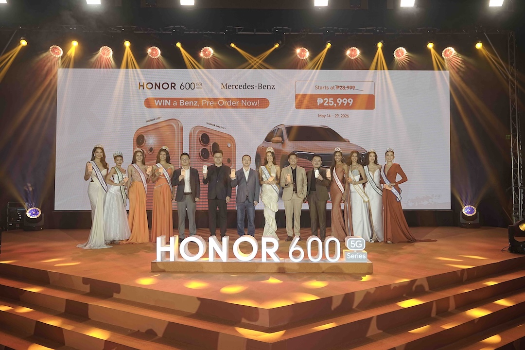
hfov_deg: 66.0
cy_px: 175
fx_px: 404
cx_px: 262
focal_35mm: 28
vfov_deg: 46.8
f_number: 4.5
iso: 320
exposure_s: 1/160
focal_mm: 27.7
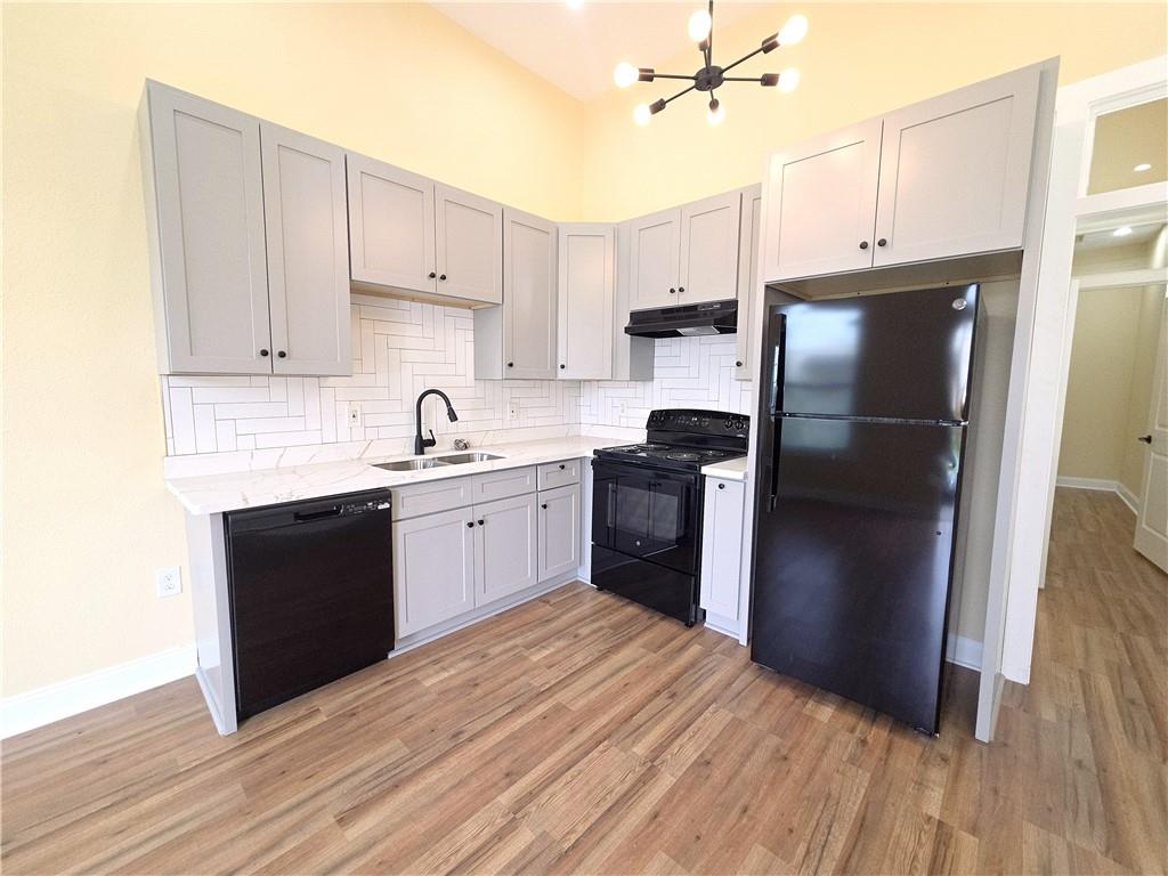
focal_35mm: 13
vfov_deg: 89.9
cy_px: 438
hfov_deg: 106.2
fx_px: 439
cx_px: 584
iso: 80
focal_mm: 2.2
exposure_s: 1/60
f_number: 2.2
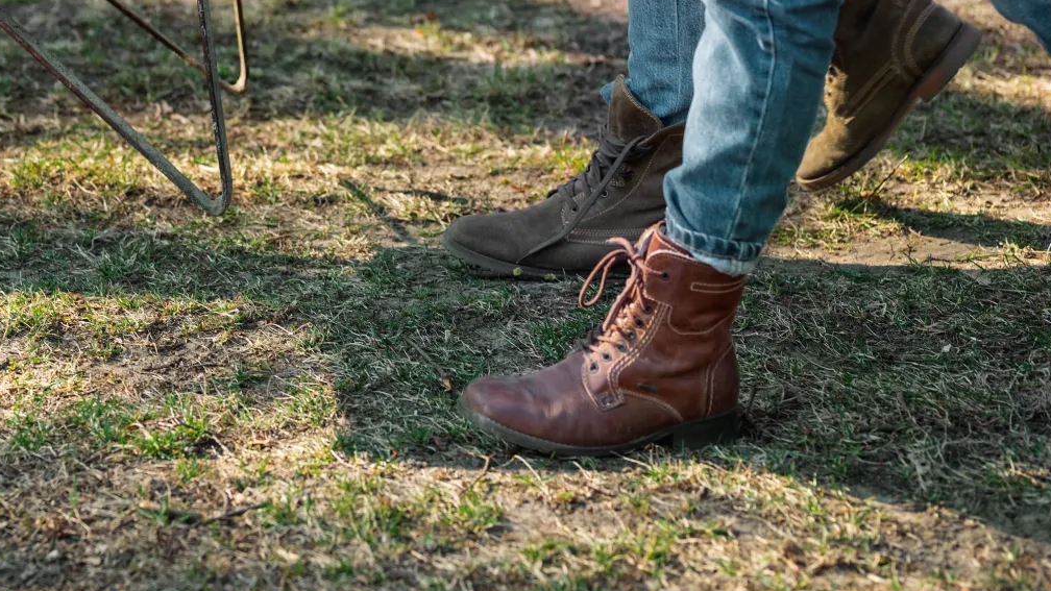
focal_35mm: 104
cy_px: 12
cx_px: 181
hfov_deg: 20.3
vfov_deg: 11.5
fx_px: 2898
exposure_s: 1/500
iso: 160
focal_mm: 50
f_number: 2.5
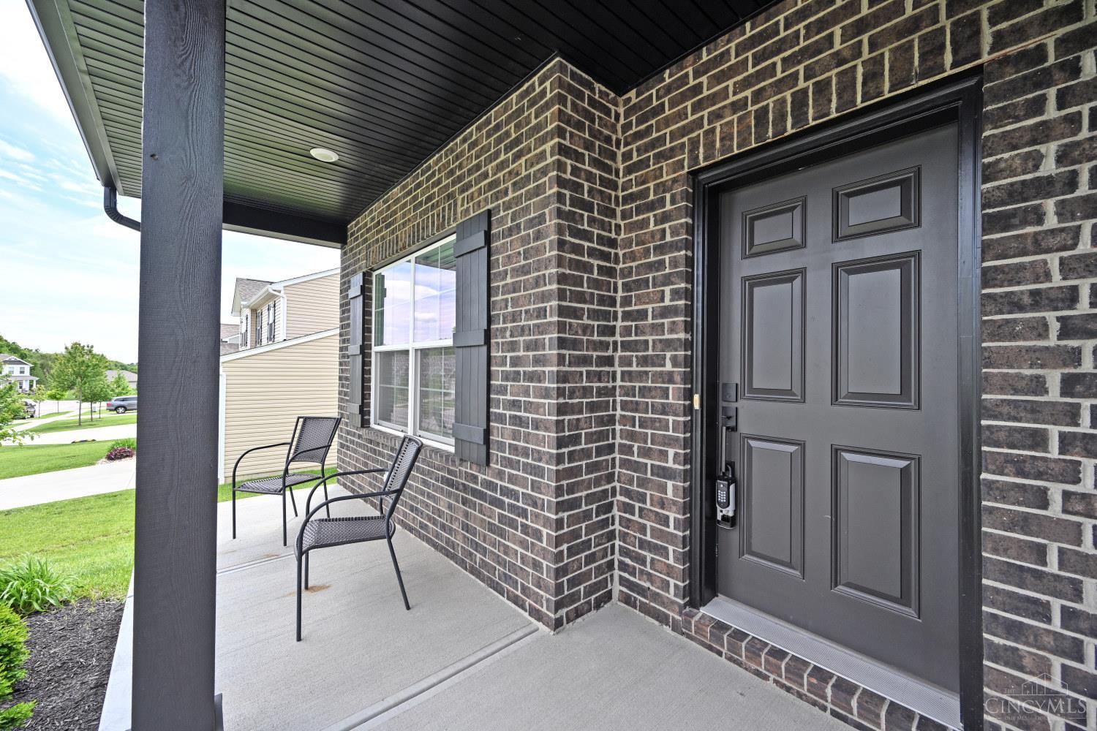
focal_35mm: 14
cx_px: 548
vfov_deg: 81.2
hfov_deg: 104.3
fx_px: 427
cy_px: 366
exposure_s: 1/250
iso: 140
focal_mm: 14
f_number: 5.6
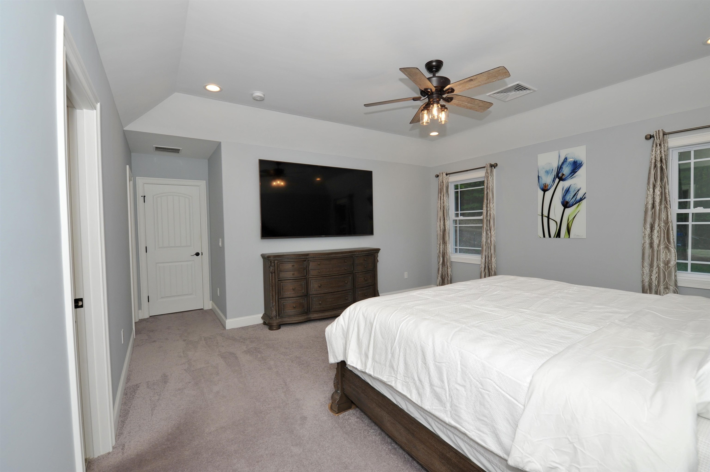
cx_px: 355
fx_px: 296
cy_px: 236
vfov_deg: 77.2
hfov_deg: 100.4
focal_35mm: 15
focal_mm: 15
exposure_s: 1/125
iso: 560
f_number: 7.1
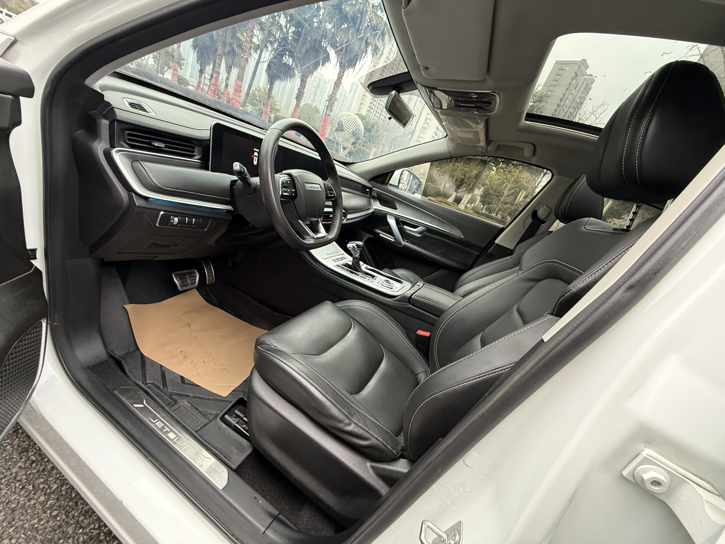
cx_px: 362
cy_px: 272
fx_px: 293
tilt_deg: -18.5
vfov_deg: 85.7
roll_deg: -22.7
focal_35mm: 14
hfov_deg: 102.1
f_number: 2.2
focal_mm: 2.22
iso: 500
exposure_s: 1/60
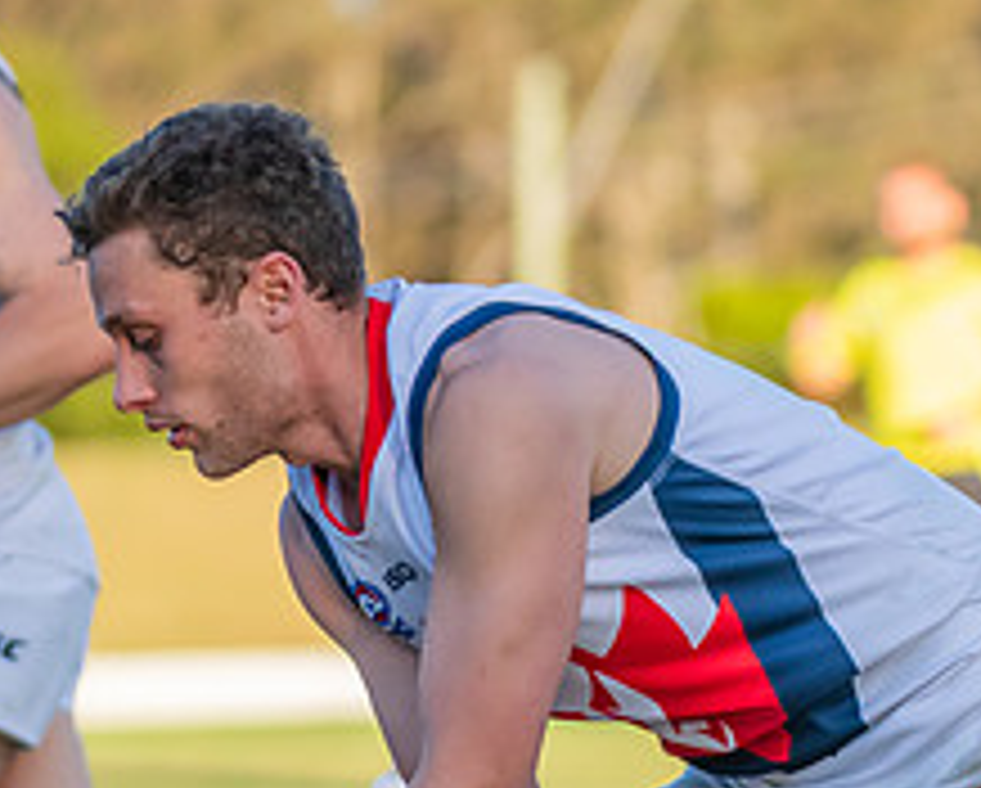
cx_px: 637
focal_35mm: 546
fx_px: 15874
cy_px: 989
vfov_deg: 2.8
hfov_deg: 3.5
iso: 800
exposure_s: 1/1250
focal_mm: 170
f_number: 4.5
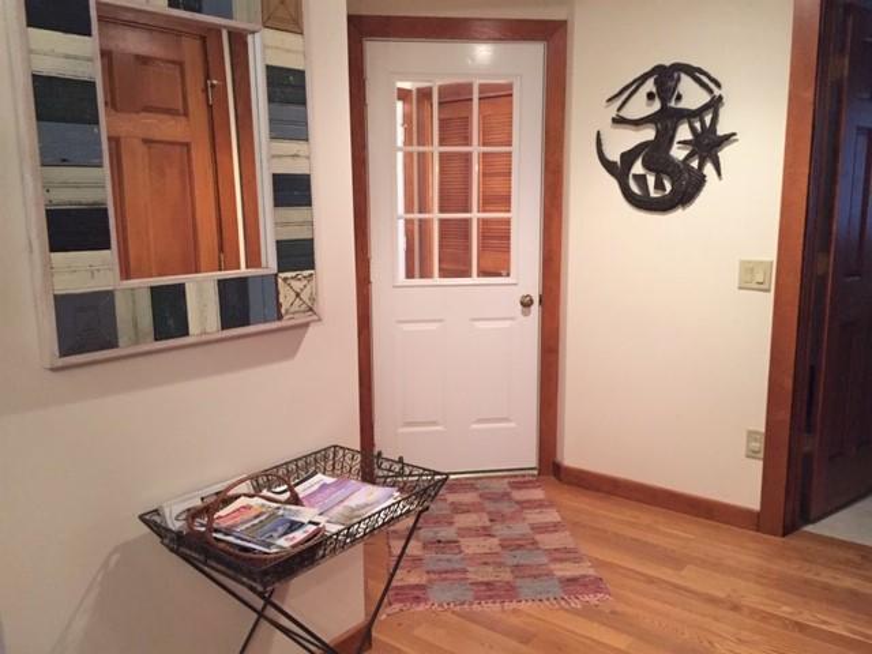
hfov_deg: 61.7
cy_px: 327
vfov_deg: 48.2
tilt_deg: -10.2
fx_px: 731
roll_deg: +1.1
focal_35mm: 29
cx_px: 436
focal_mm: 4.15
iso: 250
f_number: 2.2
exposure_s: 1/30
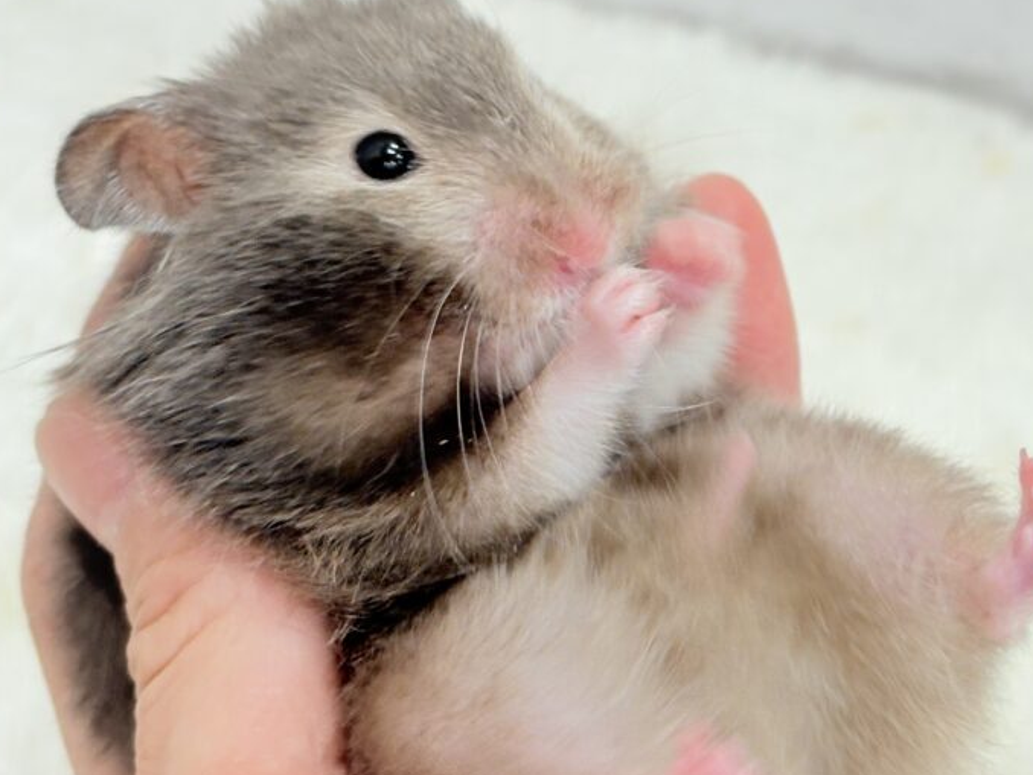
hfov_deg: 21.2
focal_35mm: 92
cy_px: 324
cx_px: 725
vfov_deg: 16.1
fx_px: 2746
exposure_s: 1/50
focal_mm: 5.96
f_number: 1.6
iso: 40
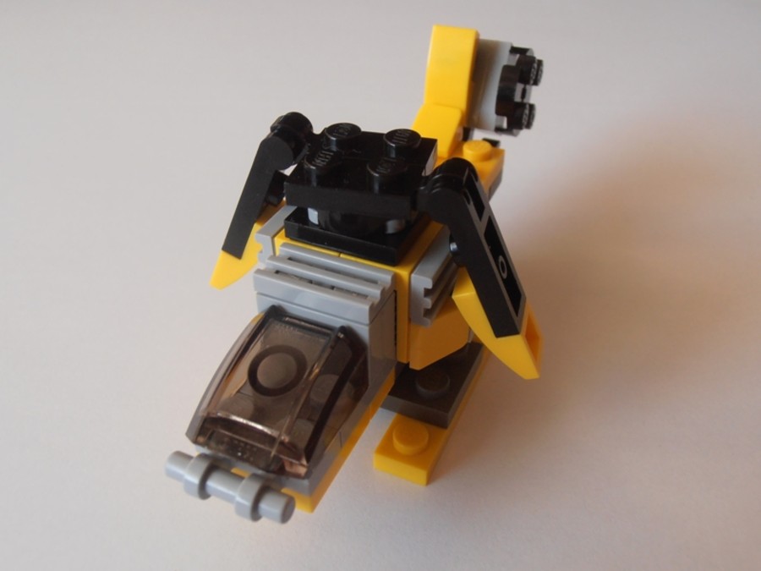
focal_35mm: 37
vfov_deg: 38.7
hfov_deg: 50.1
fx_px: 813
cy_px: 286
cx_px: 380
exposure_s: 1/15
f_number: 3.9
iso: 125
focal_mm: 6.61
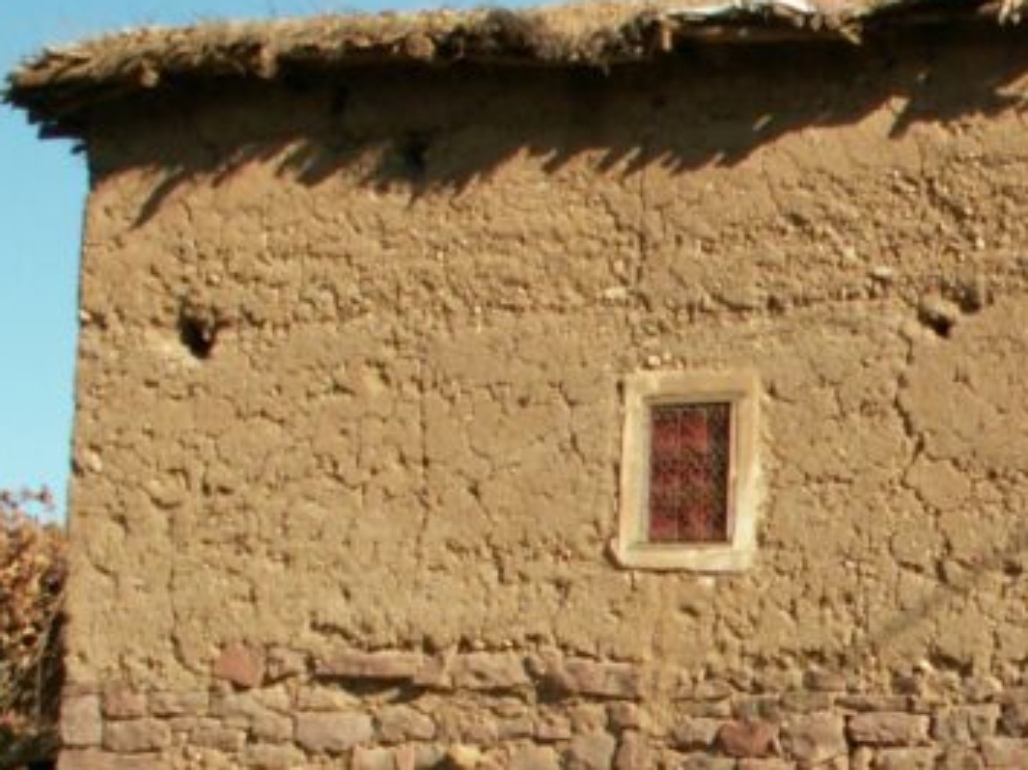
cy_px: 796
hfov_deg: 18.4
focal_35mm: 101
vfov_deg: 14.4
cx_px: 1263
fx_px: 2998
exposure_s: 1/400
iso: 50
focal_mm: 5.86
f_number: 3.5
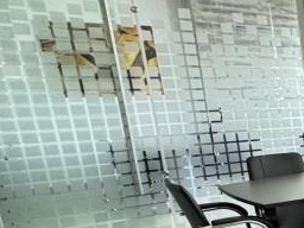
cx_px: 553
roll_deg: +0.2
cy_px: 198
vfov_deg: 25.4
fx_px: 492
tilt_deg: -13.5
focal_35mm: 56
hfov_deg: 21.5
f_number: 2.2
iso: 640
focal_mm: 2.22
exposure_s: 1/60
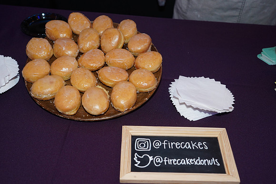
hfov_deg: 48.4
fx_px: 307
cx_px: 138
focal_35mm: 40
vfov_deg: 33.4
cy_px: 92
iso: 3200
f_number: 5
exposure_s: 1/60
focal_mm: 40
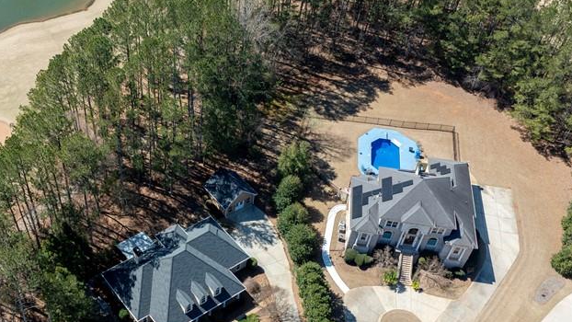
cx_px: 173
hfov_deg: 46.3
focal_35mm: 43
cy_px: 227
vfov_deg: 27.5
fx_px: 652
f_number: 2.8
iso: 100
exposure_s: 1/1600
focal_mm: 12.29
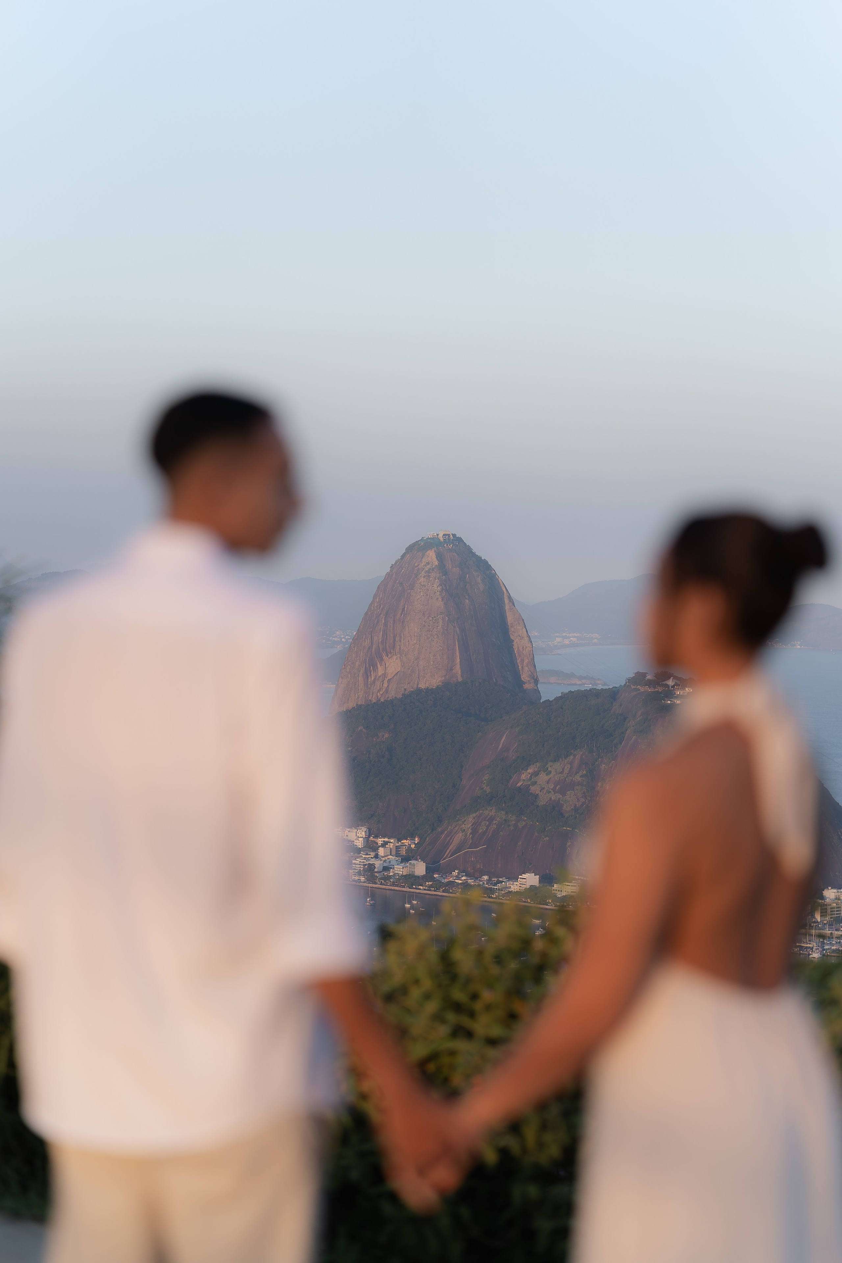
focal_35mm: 85
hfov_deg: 16.1
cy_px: 632
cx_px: 421
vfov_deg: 23.9
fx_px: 2982
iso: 100
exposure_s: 1/1600
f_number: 1.8
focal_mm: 85
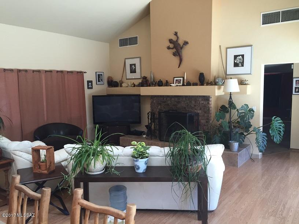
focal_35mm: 29
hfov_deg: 61.7
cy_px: 112
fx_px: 250
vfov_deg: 48.2
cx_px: 150
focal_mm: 4.15
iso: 32
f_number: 2.2
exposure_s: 1/30
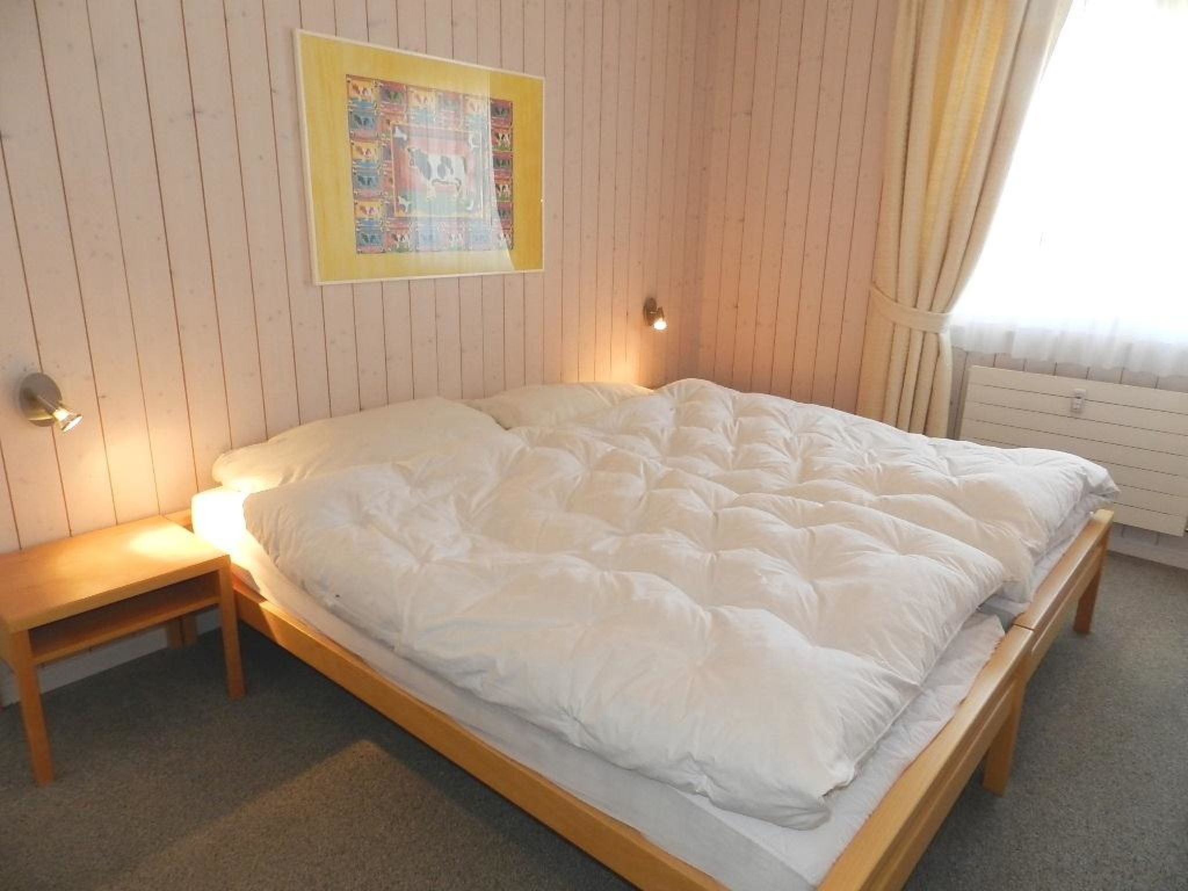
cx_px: 594
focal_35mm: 23
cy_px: 446
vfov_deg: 58.9
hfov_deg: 73.9
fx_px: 789
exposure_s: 1/30
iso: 180
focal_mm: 4
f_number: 3.4
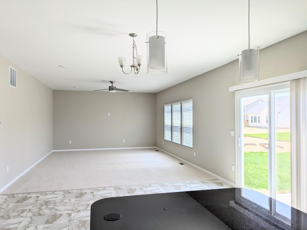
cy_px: 115
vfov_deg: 54.9
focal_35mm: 25
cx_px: 154
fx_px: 222
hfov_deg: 69.4
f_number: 1.89
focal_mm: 5.43
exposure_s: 1/483
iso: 46
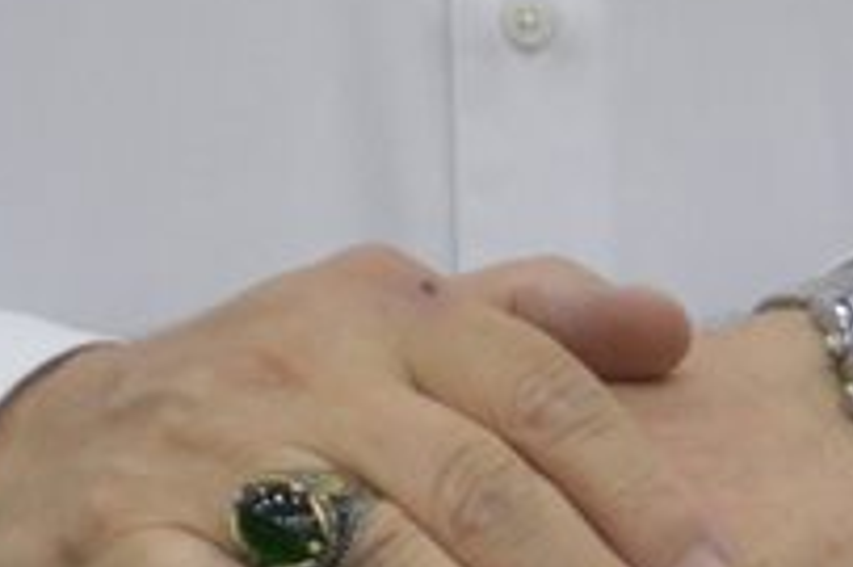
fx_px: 5975
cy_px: -1042
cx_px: 328
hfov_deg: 8.2
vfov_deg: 5.2
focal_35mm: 252
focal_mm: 25
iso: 400
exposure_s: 1/60
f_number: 4
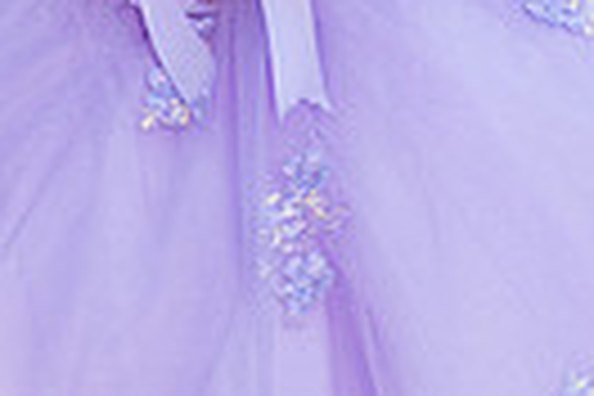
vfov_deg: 4.7
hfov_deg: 7.1
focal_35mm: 286
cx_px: -150
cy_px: -377
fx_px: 4719
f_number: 5.6
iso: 200
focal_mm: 54
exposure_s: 1/200
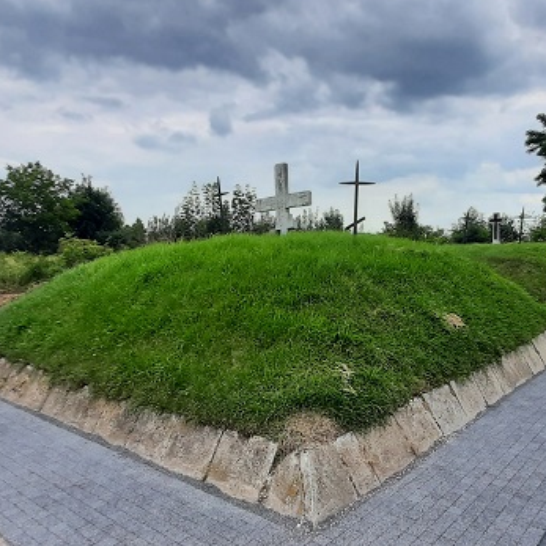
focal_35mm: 27
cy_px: 316
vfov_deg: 58.8
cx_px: 324
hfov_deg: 58.7
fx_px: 482
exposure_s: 1/464
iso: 40
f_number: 2.2
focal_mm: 1.42
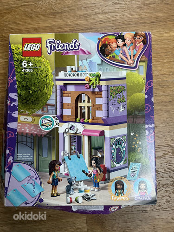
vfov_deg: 67.3
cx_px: 87
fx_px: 174
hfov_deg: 53.1
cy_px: 116
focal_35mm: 26
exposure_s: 1/74
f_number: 1.5
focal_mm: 5.7
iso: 125
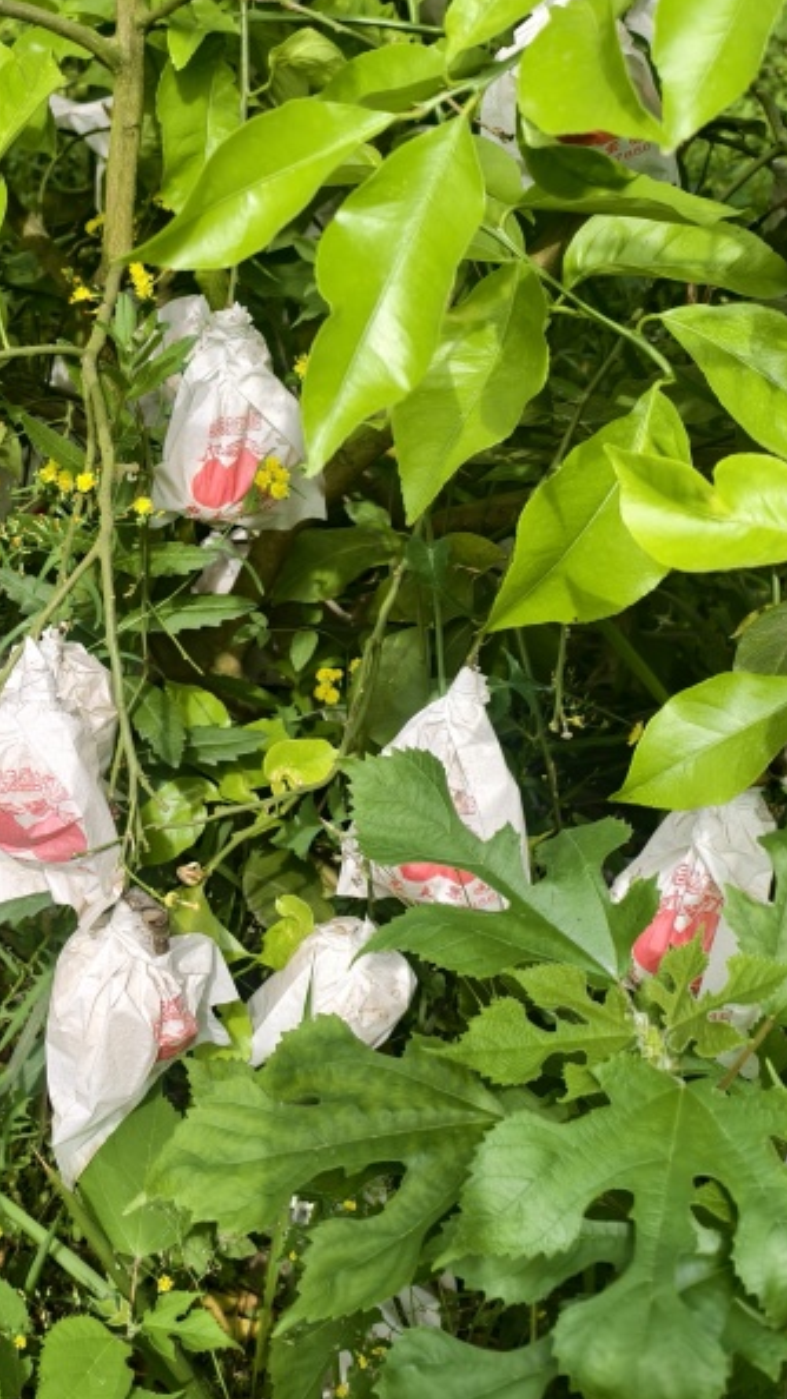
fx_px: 1670
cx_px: 31
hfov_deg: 25.4
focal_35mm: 45
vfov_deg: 44.9
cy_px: 479
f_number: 1.57
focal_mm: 6.54
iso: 72
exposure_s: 1/1488
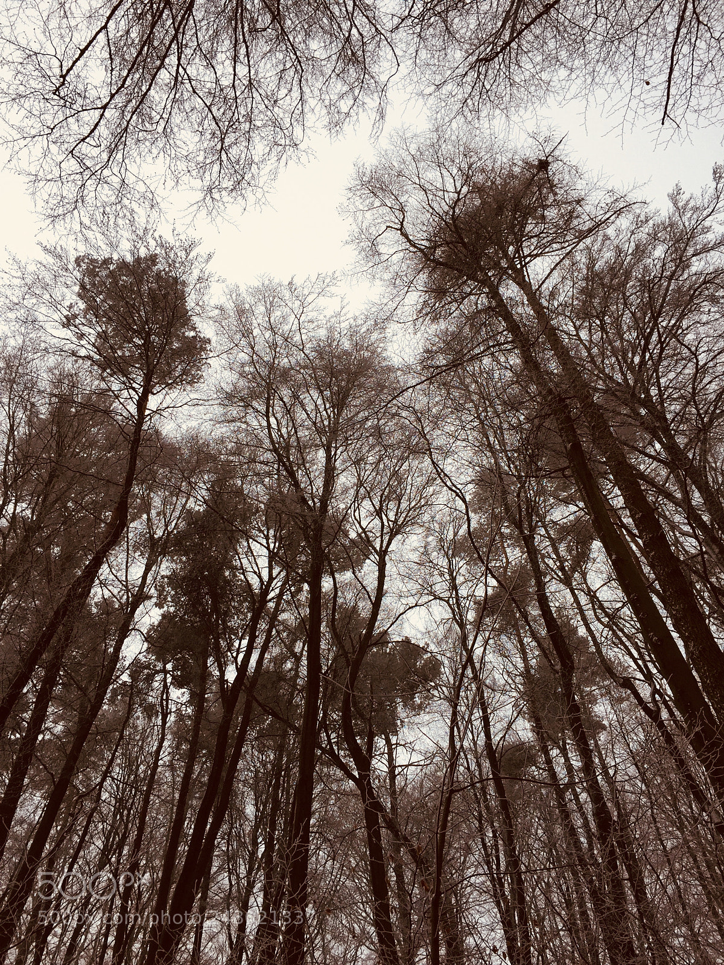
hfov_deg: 48.2
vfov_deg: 61.7
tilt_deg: +60.4
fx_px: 809
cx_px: 362
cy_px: 482
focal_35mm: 29
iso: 32
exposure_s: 1/2326
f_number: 2.2
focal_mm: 4.15
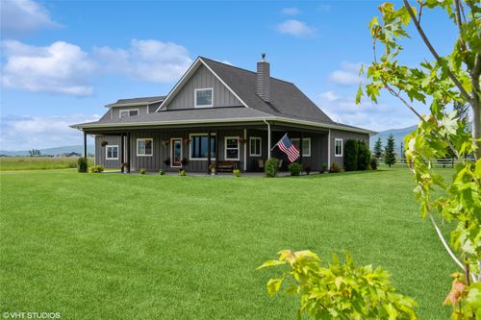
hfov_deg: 49.6
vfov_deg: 34.2
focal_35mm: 39
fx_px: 521
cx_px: 240
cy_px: 160
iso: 100
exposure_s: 1/640
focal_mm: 26
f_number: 6.3
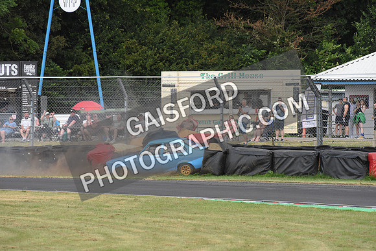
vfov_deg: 3.4
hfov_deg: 5.2
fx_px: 4179
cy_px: 126
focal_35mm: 400
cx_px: 188
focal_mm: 400
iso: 3600
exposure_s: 1/1000
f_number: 8
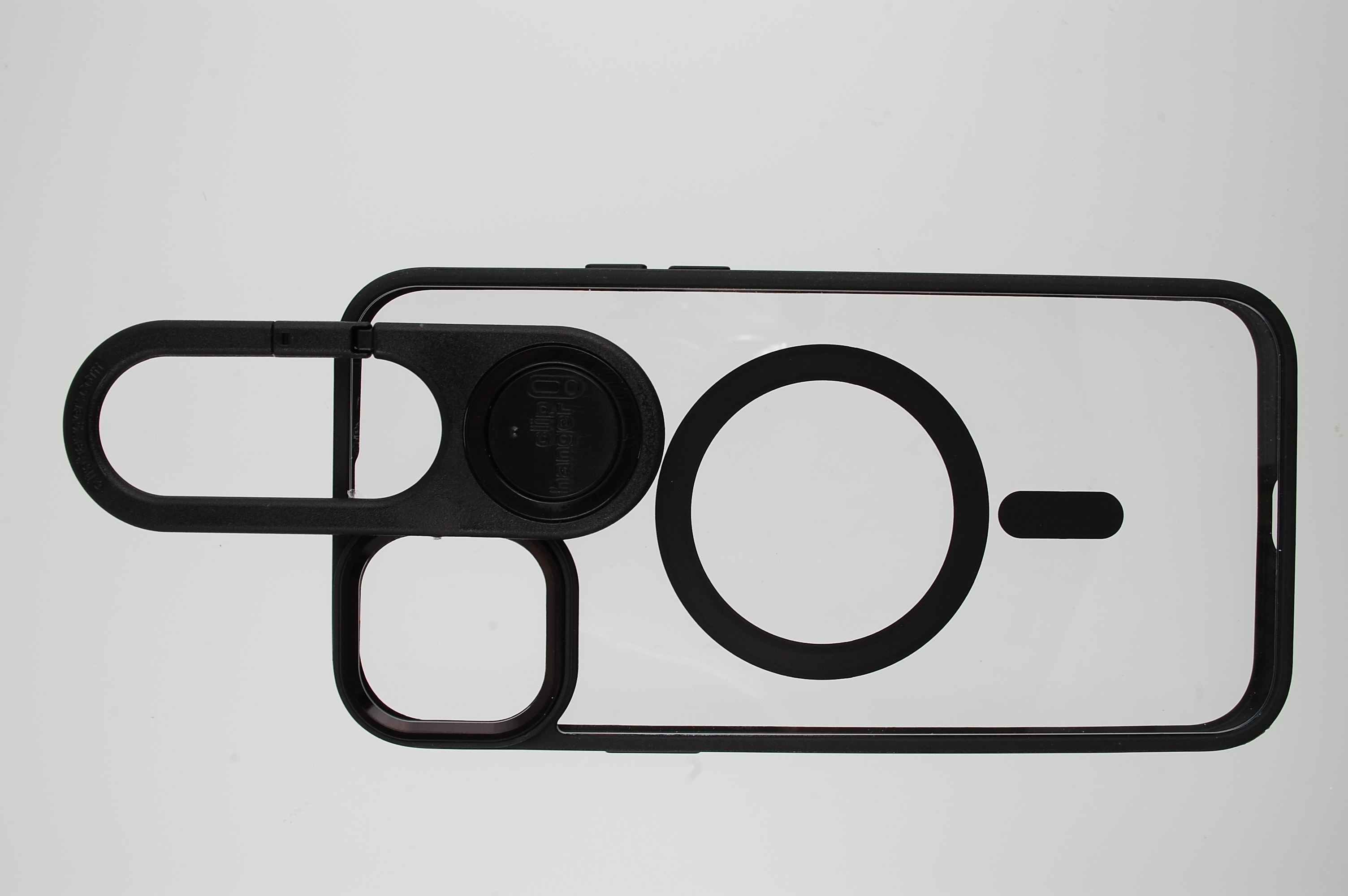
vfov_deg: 36.8
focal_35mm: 36
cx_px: 674
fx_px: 1347
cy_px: 448
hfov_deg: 53.2
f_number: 13
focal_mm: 24
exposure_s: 1/160
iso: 200
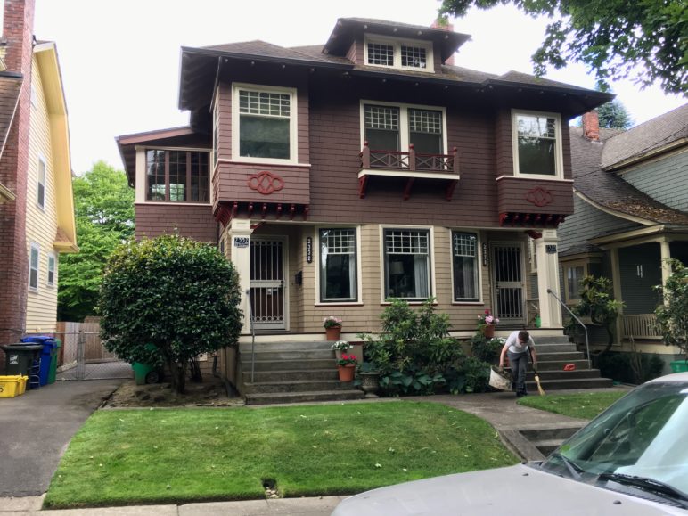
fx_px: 576
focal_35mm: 29
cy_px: 258
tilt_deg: +6.2
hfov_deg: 61.7
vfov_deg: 48.2
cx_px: 344
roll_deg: +1.9
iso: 40
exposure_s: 1/120
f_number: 2.2
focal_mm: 4.15
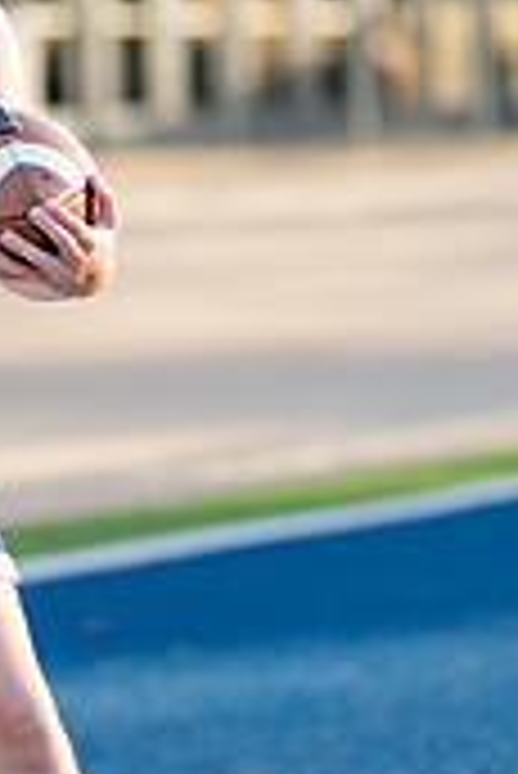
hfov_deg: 6.7
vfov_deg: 10.1
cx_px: -138
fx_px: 4372
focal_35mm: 203
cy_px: 402
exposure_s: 1/1600
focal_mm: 50
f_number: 1.2
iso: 100
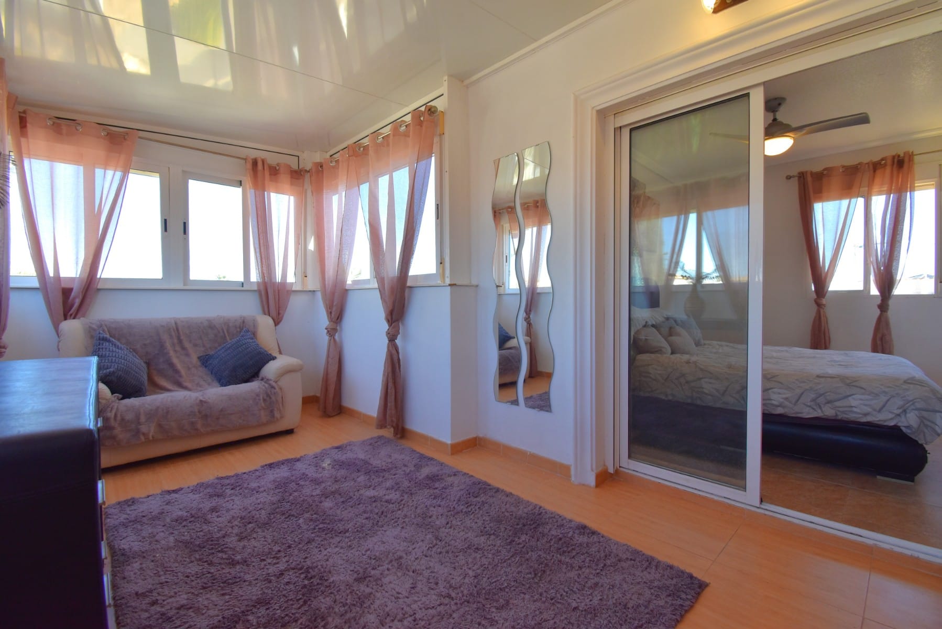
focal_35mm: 15
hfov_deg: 100.4
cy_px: 314
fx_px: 393
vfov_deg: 77.4
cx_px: 471
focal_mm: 10
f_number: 9
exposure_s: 1/100
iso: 400
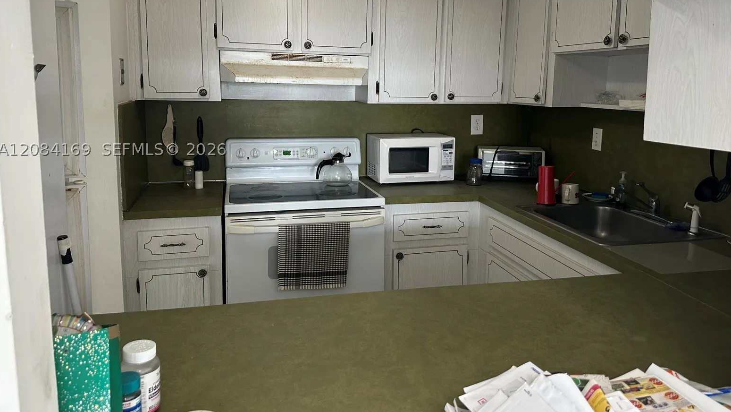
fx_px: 523
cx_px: 371
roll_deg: -0.7
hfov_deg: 69.8
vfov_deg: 42.5
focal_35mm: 27
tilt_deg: -7.0
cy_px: 149
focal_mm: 6.86
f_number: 1.78
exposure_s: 1/60
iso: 125
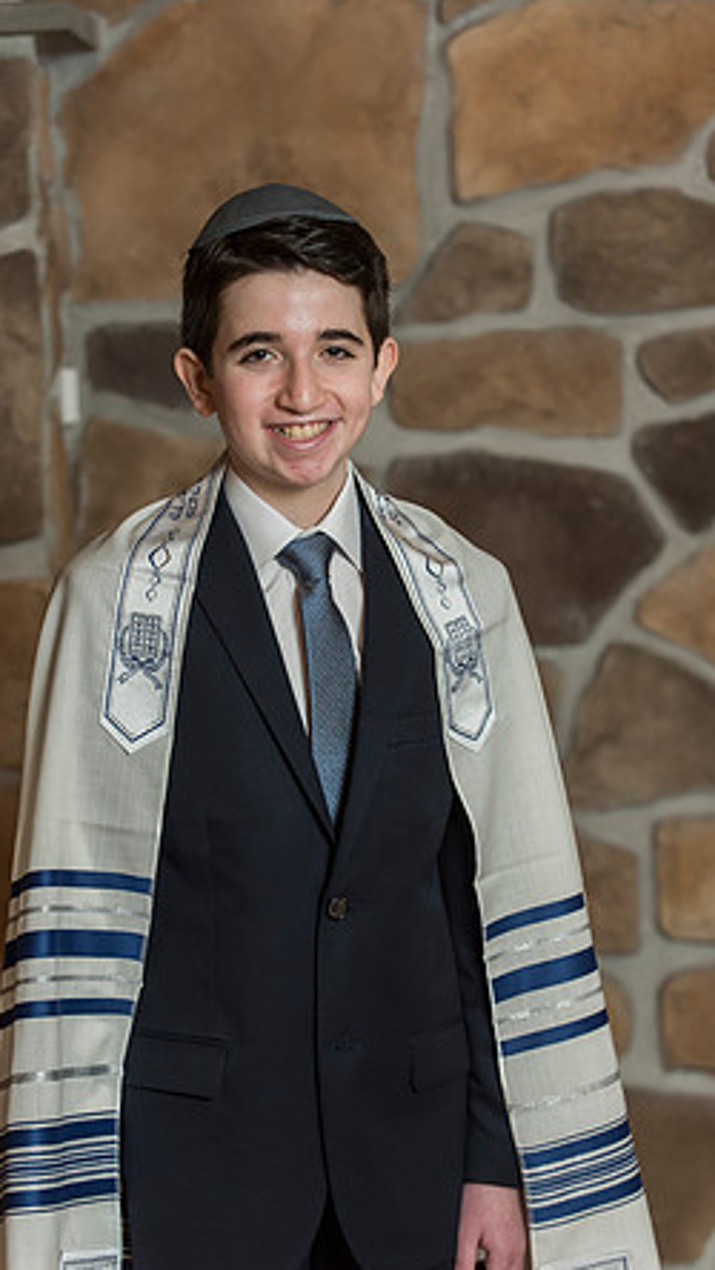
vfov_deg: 20.5
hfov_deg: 11.7
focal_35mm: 104
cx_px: 346
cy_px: 641
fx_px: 3503
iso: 800
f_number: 4
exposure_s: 1/200
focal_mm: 98
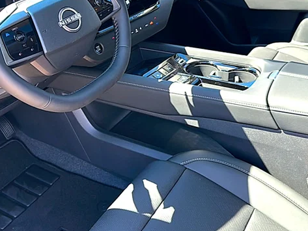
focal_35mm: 37
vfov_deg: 38.2
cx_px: 142
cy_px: 75
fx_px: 329
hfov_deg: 50.1
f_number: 1.78
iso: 125
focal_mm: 6.86
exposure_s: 1/375
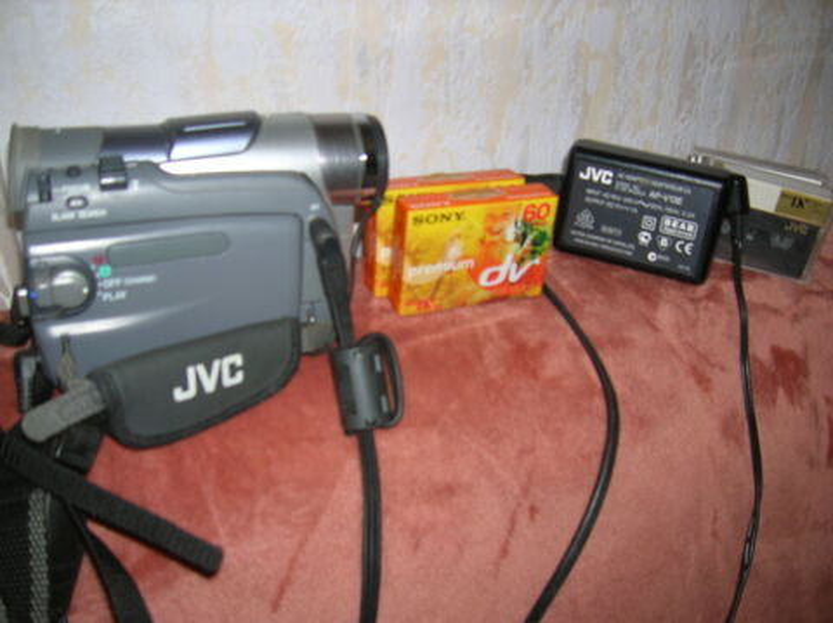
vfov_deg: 41.7
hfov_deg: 54.0
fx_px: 817
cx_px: 416
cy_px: 312
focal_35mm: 34
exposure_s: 1/60.1
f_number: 2.9
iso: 50
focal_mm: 5.7
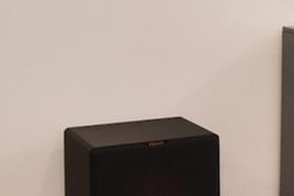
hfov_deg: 11.7
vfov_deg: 10.8
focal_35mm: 124
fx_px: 1011
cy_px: -64
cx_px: 806
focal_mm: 11
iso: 640
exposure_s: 1/60
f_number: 8
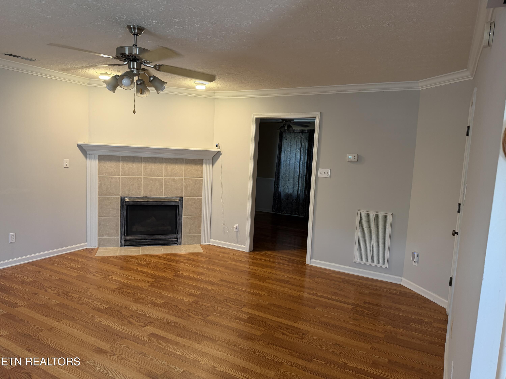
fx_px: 351
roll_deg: -1.4
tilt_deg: -7.0
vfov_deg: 56.8
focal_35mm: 24
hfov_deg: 71.6
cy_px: 190
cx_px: 253
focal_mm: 6.76
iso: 160
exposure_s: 1/60
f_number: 1.78
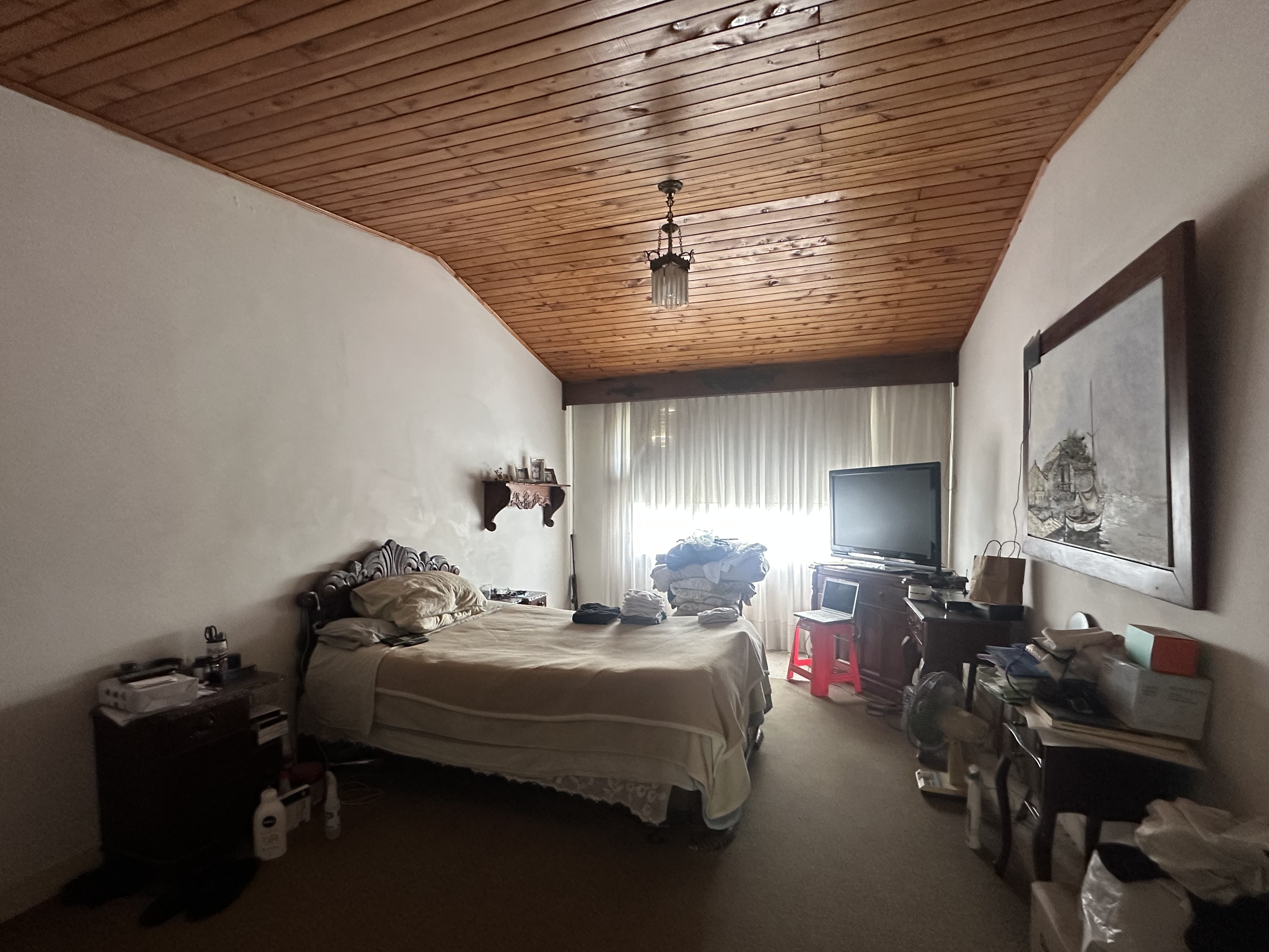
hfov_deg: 94.5
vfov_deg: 77.8
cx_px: 634
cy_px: 529
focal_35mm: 16
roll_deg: -0.9
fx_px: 587
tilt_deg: -2.8
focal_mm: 2.22
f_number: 2.2
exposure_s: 1/60
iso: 500
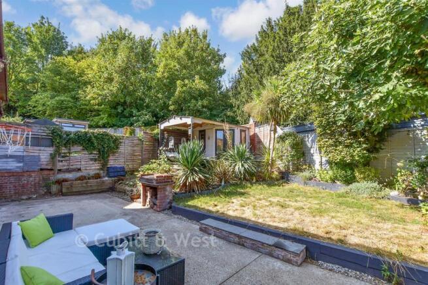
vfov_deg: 77.4
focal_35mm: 15
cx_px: 214
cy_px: 142
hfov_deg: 100.4
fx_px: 178
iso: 320
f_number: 8
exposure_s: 1/320
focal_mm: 10
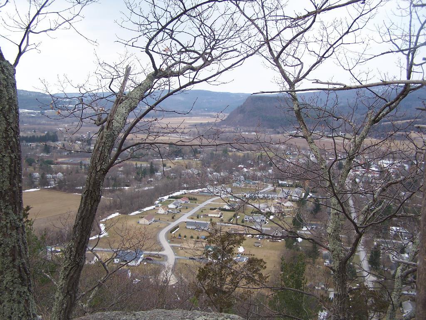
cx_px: 213
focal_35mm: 38
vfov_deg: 37.7
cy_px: 160
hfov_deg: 49.0
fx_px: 468
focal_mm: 6.3
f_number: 2.8
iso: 80
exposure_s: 1/400
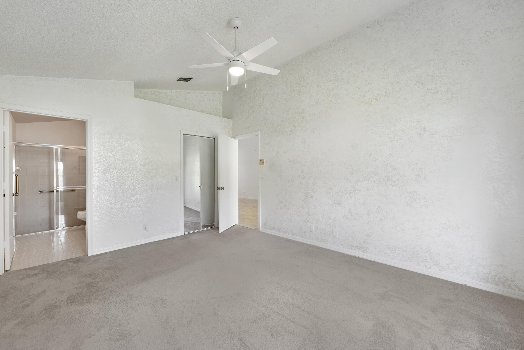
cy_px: 175
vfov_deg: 81.2
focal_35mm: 14
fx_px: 204
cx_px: 262
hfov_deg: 104.3
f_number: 9
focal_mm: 14
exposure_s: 1/13
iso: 250
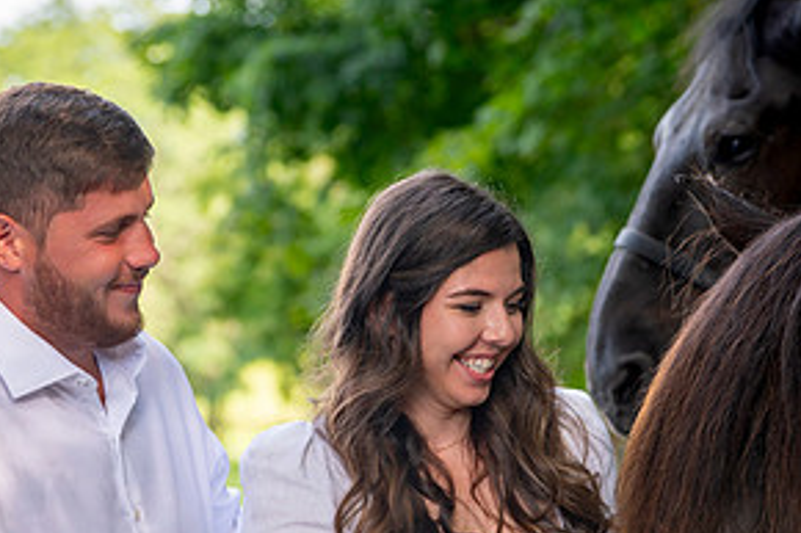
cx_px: 465
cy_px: 343
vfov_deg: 9.1
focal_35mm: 151
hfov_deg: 13.6
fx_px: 3358
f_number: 3.5
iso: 200
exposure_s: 1/320
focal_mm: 70
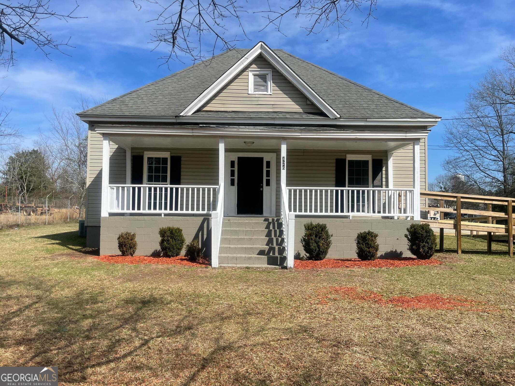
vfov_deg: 54.9
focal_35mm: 25
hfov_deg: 69.4
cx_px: 258
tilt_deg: +2.6
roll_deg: -0.5
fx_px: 372
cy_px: 193
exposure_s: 1/3922
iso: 32
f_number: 1.6
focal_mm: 5.1
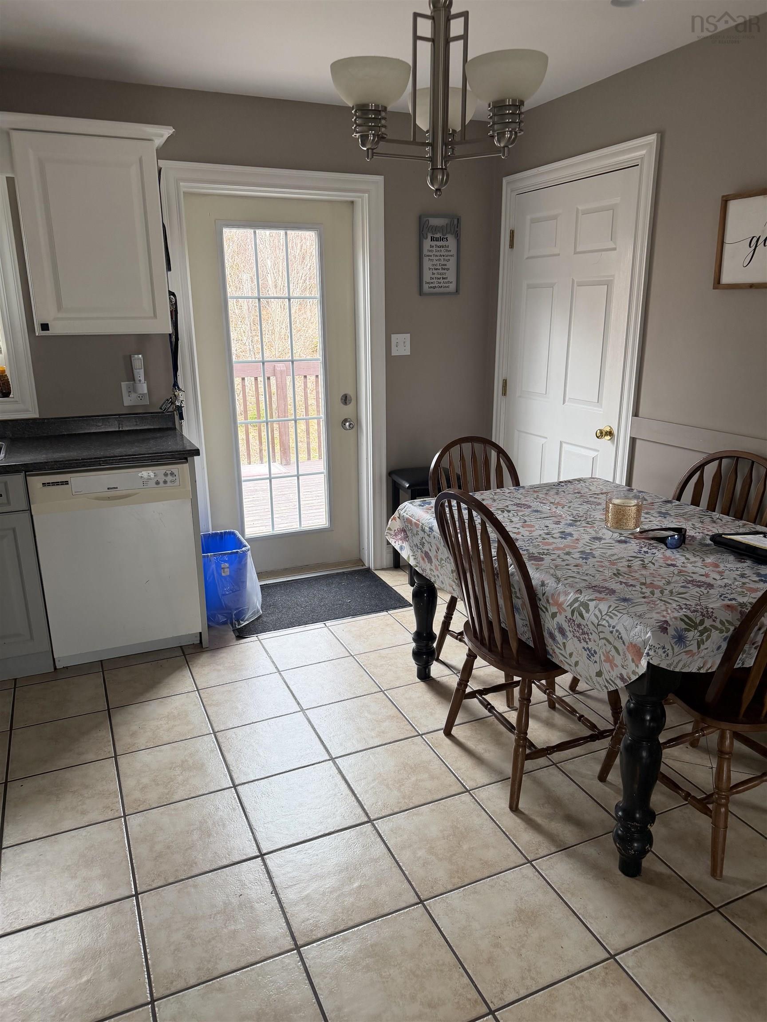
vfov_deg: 71.6
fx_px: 709
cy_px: 511
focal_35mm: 24
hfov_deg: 56.8
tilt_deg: -16.0
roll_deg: +0.5
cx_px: 384
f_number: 1.78
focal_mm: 6.76
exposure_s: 1/210
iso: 125
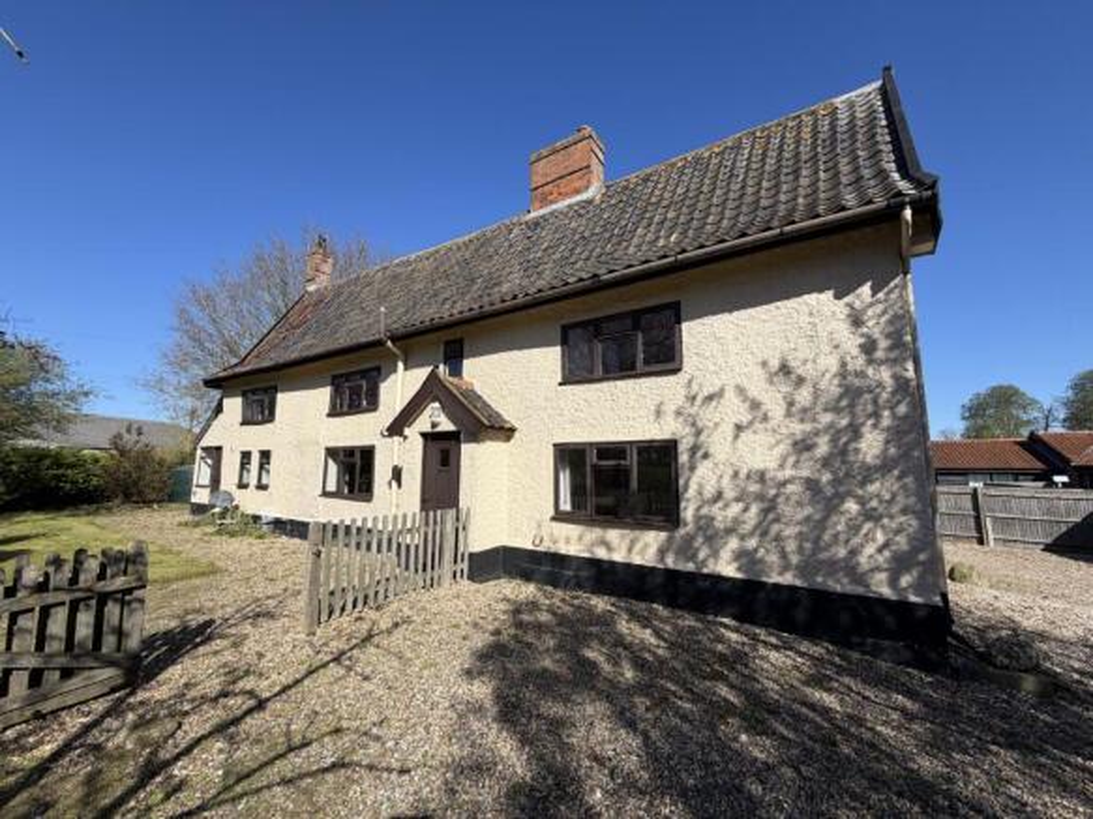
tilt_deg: +7.7
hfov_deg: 102.1
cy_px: 410
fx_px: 442
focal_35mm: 14
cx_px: 546
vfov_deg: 85.7
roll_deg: +0.4
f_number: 2.2
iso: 20
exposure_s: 1/789
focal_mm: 2.22
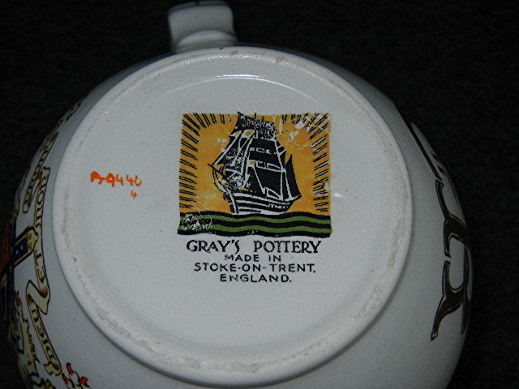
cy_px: 194
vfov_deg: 21.6
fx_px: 1020
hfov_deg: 28.6
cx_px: 260
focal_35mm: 68
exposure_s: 1/30
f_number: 8.2
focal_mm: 12.2
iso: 346
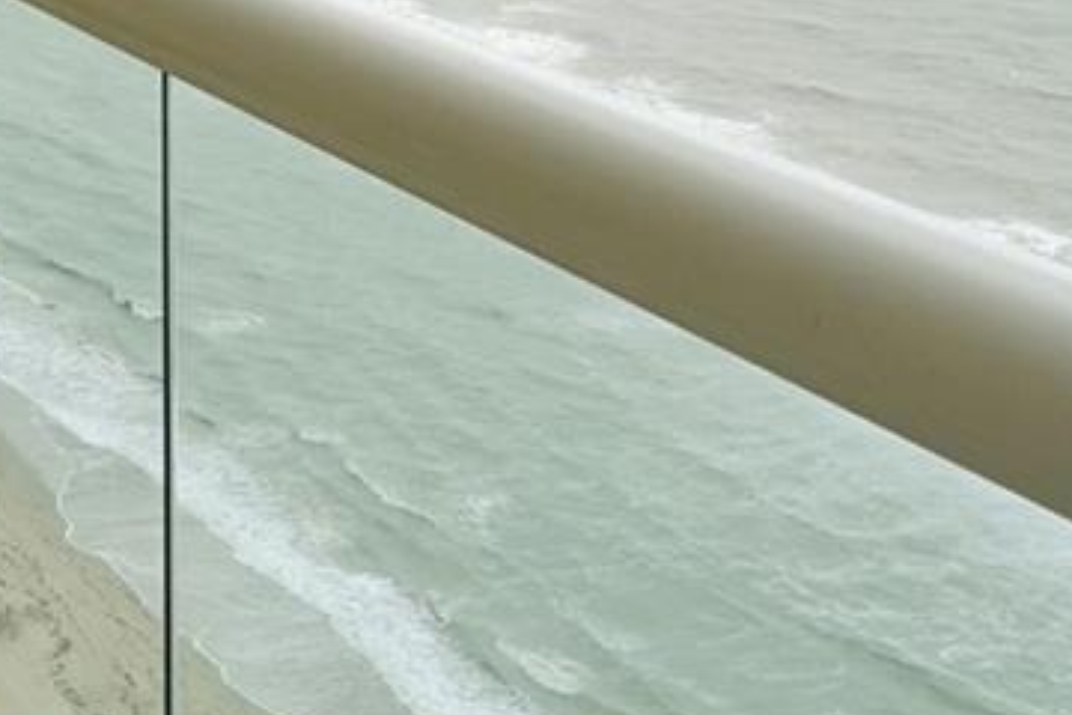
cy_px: -563
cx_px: -1042
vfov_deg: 16.2
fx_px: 2114
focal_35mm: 71
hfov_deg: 18.8
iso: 250
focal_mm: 16
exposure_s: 1/80
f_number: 10
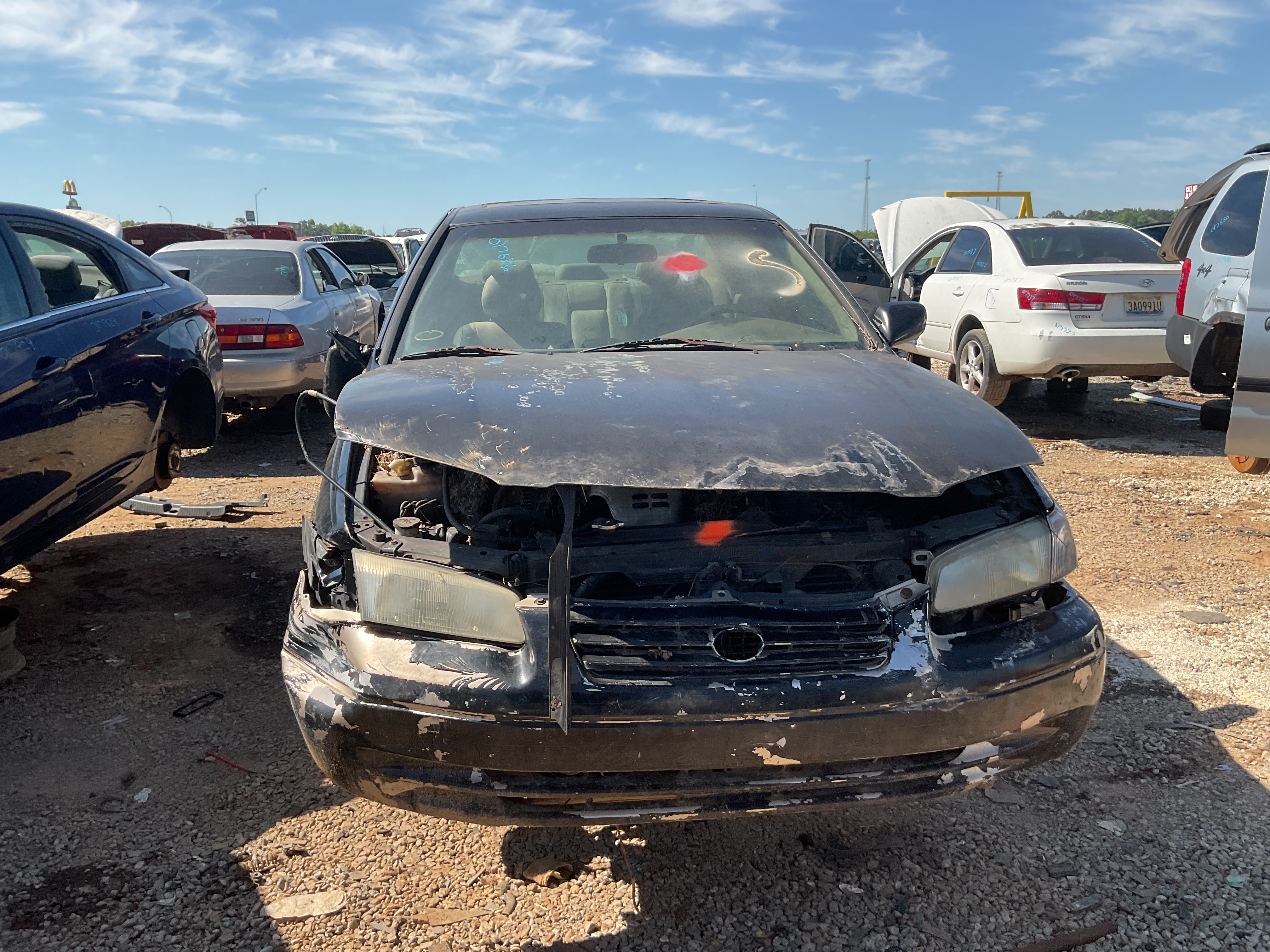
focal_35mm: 29
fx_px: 1064
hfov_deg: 61.7
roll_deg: +3.4
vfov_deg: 48.2
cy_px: 476
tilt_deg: -10.2
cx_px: 635
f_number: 1.8
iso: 16
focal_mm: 3
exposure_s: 1/1221
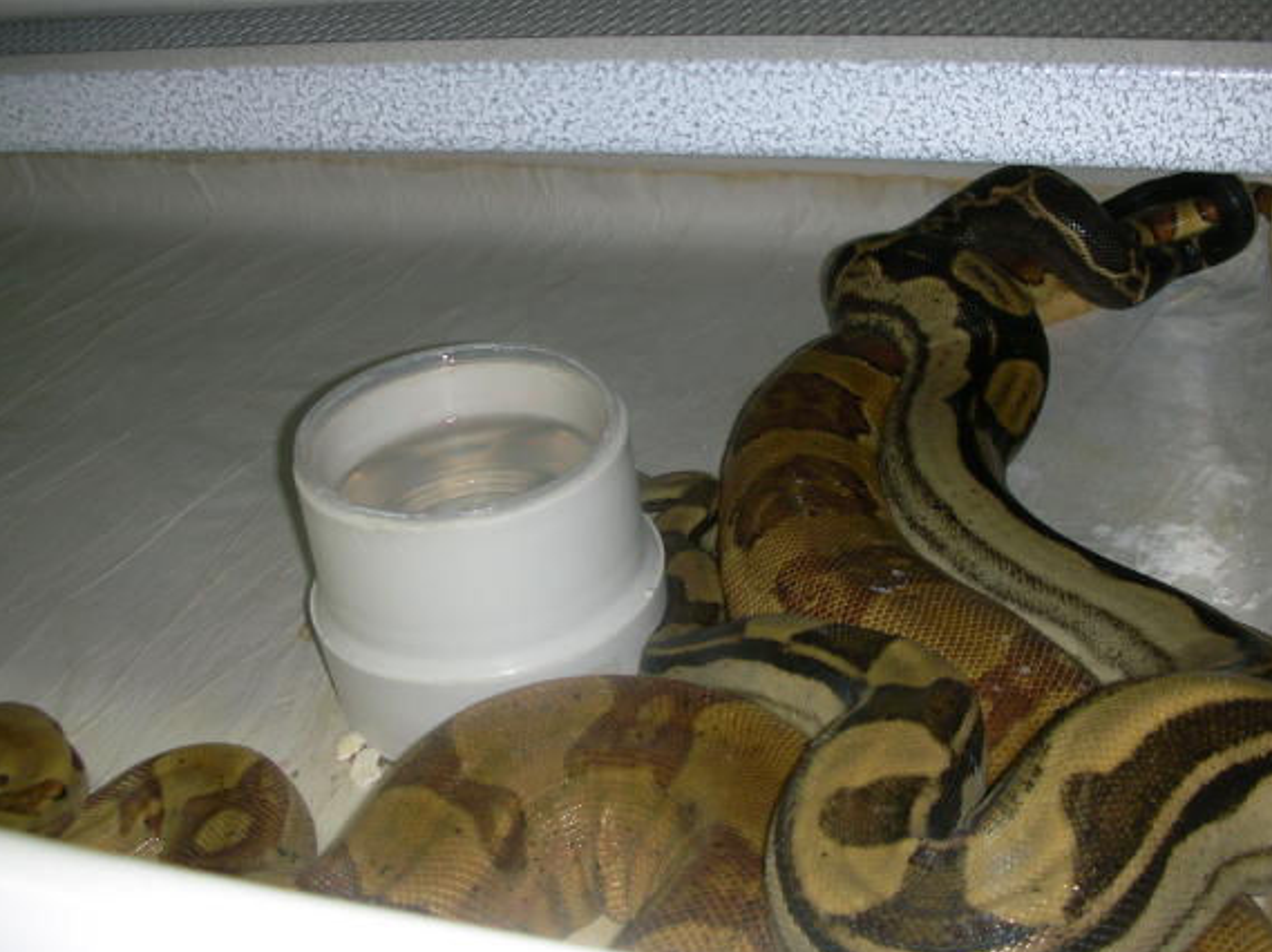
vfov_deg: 35.9
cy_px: 435
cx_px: 646
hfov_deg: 46.8
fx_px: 1469
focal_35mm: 40
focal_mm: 5.8
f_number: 3
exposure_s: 1/60.1
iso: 50
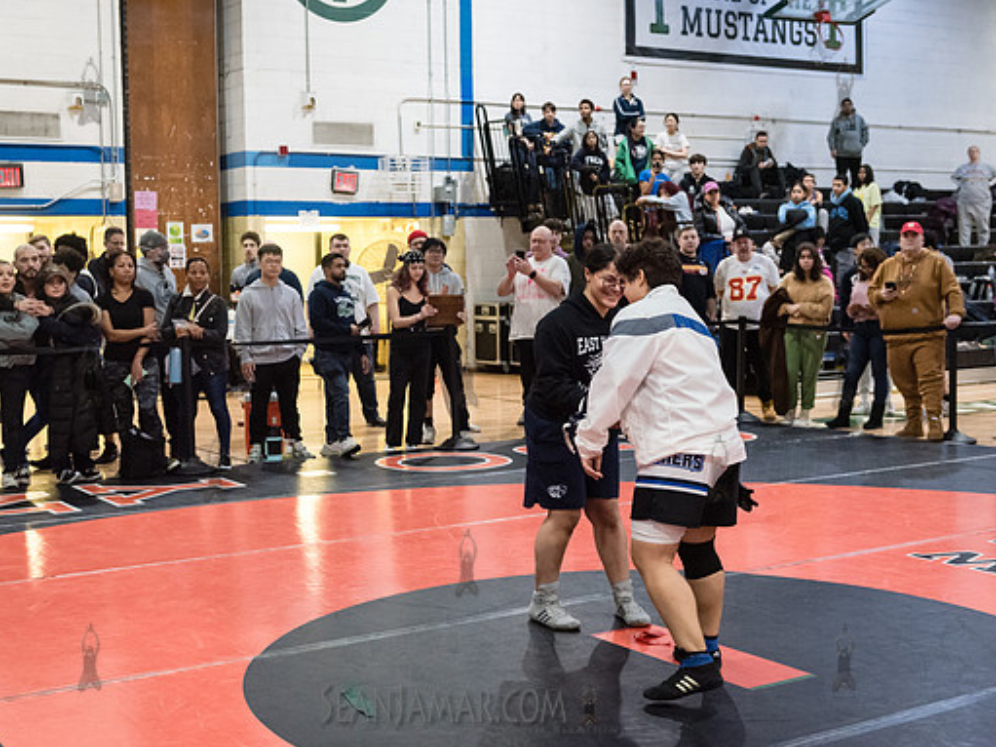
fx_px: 1381
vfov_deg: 30.3
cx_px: 466
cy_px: 374
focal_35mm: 48
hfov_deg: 39.6
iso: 8000
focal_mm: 44
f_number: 3.2
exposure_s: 1/320
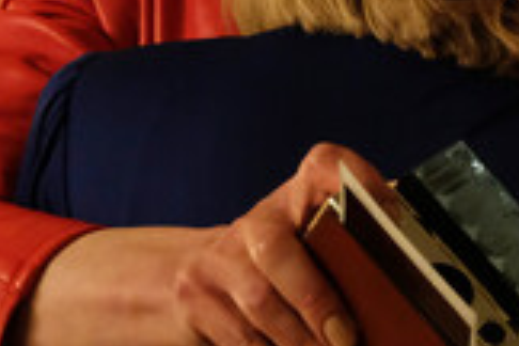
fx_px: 3532
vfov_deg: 5.6
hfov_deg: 8.3
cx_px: 599
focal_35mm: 245
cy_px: -123
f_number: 4
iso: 4000
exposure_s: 1/125
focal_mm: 41.4
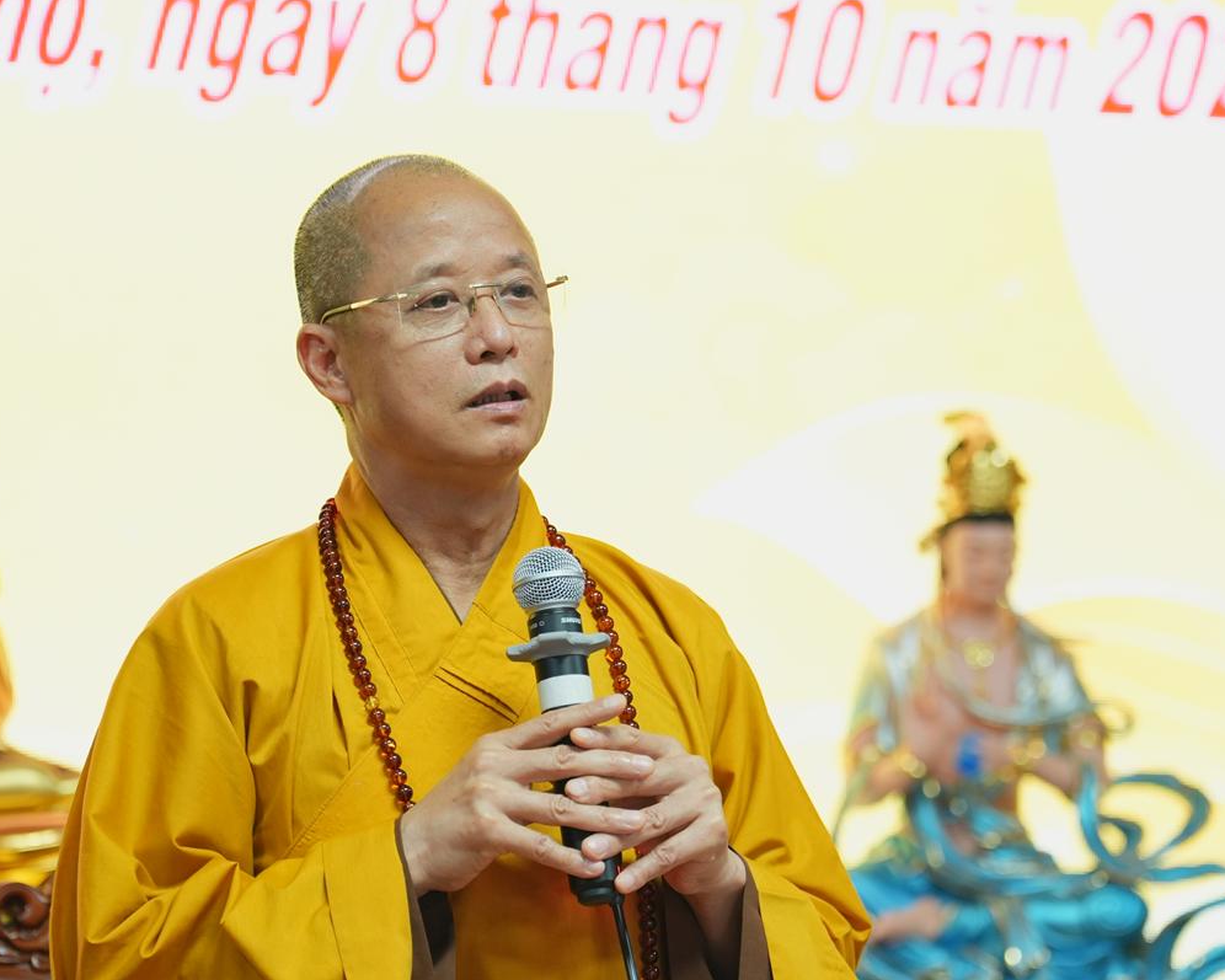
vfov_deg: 5.8
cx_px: 640
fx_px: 9754
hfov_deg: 7.2
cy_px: 489
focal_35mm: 269
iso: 1600
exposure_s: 1/125
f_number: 2.8
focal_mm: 159
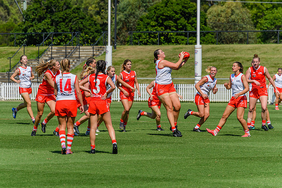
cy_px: 89
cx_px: 131
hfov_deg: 6.8
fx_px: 2371
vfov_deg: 4.5
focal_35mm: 303
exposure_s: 1/2500
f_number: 8
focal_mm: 280
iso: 800
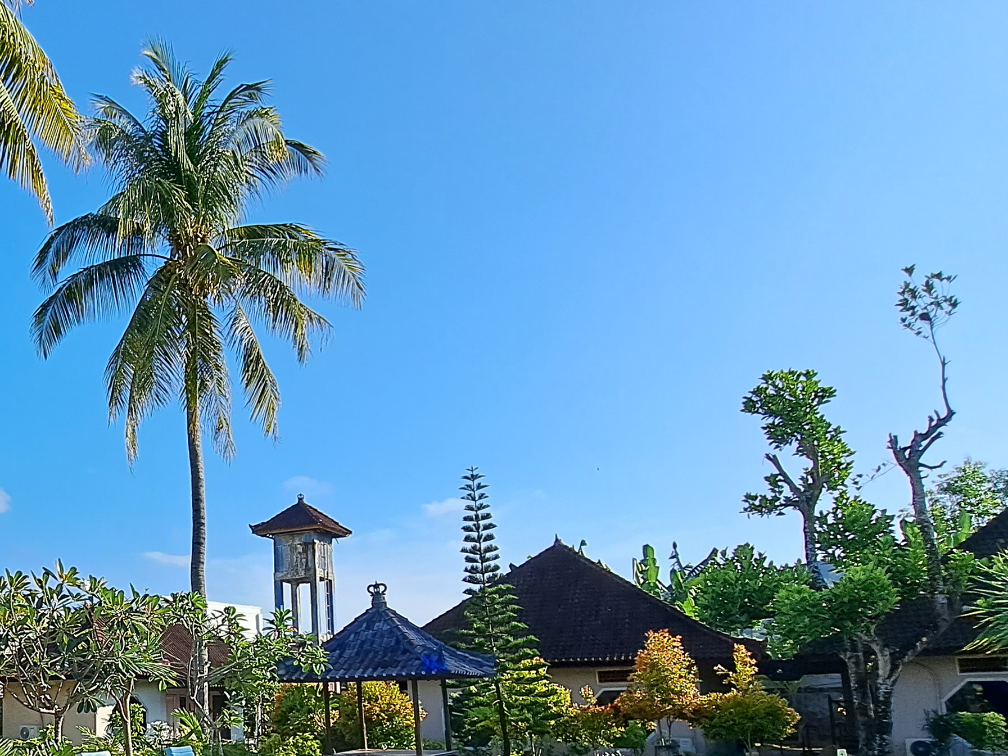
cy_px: 557
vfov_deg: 46.7
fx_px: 845
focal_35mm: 29
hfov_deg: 55.6
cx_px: 151
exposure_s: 1/1460
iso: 50
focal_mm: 1.74
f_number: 2.2
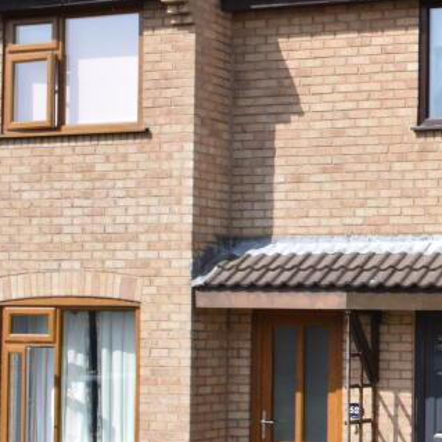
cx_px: 567
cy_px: 293
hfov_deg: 18.1
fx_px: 1300
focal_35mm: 90
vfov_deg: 19.2
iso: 800
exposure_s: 1/250
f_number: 25
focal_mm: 22
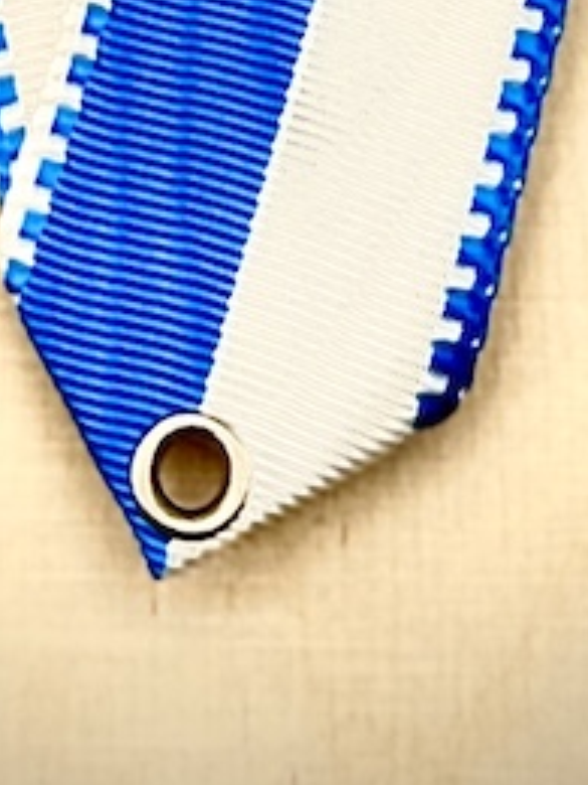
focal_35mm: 80
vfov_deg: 21.1
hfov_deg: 18.4
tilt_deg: -66.0
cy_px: -350
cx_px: 208
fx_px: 1812
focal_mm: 5.7
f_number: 1.5
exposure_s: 1/145
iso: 32
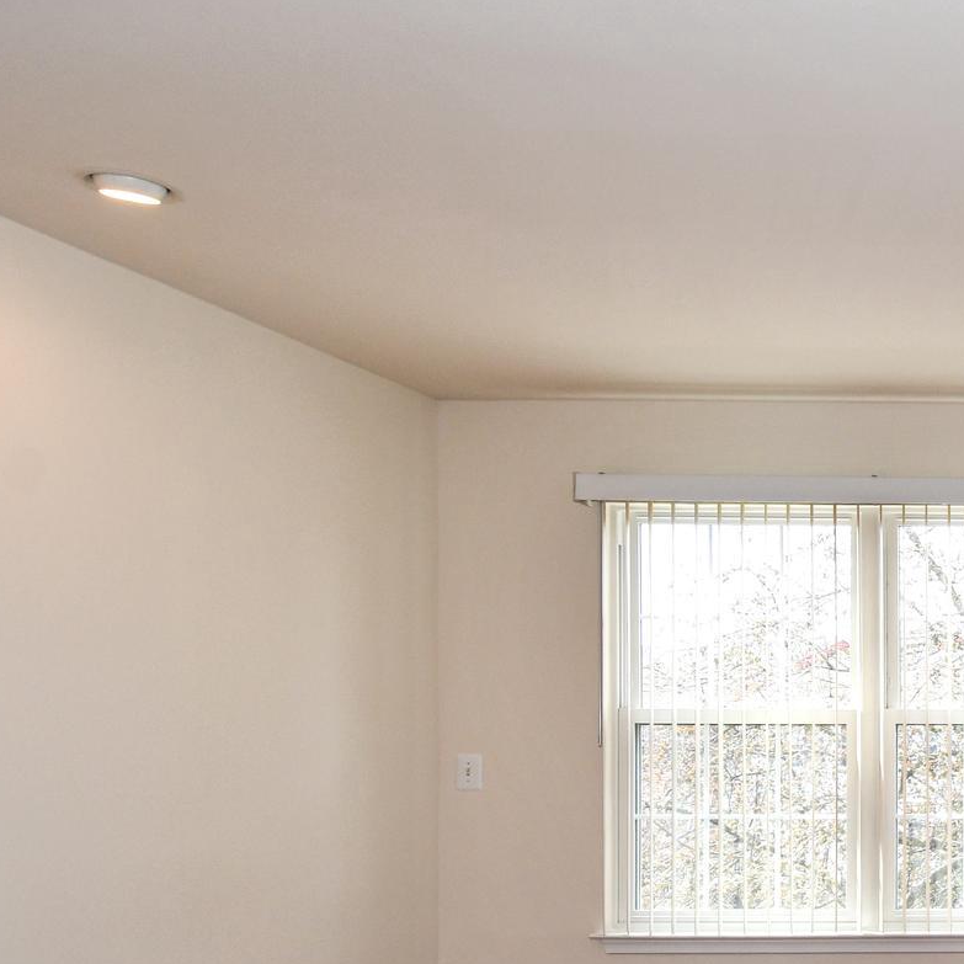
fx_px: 1260
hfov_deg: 32.1
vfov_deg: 40.1
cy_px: 774
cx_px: 1246
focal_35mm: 40
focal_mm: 12
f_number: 5.6
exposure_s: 1/125
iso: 200
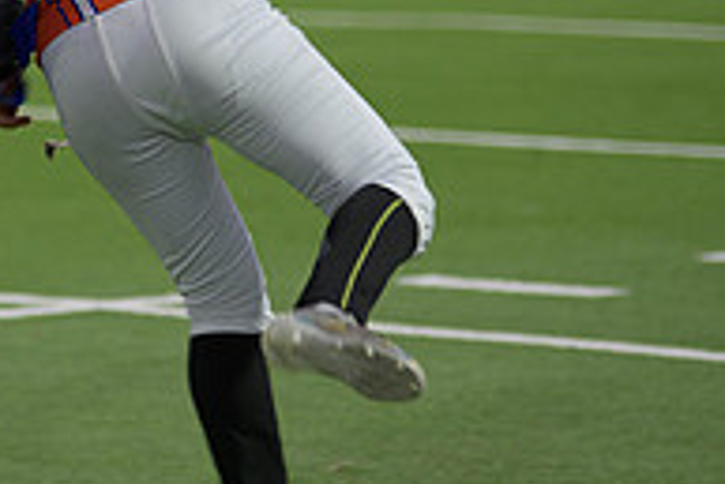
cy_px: 36
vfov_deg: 3.2
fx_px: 8787
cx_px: -11
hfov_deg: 4.7
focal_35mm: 436
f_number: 2.8
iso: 450
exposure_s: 1/200
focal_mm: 145
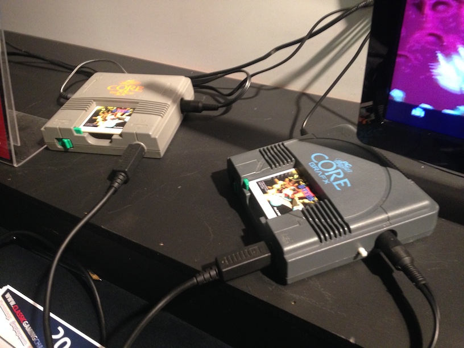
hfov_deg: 55.4
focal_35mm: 33
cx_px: 232
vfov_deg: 42.9
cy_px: 174
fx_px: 442
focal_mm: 4.12
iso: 320
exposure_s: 1/20
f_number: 2.4
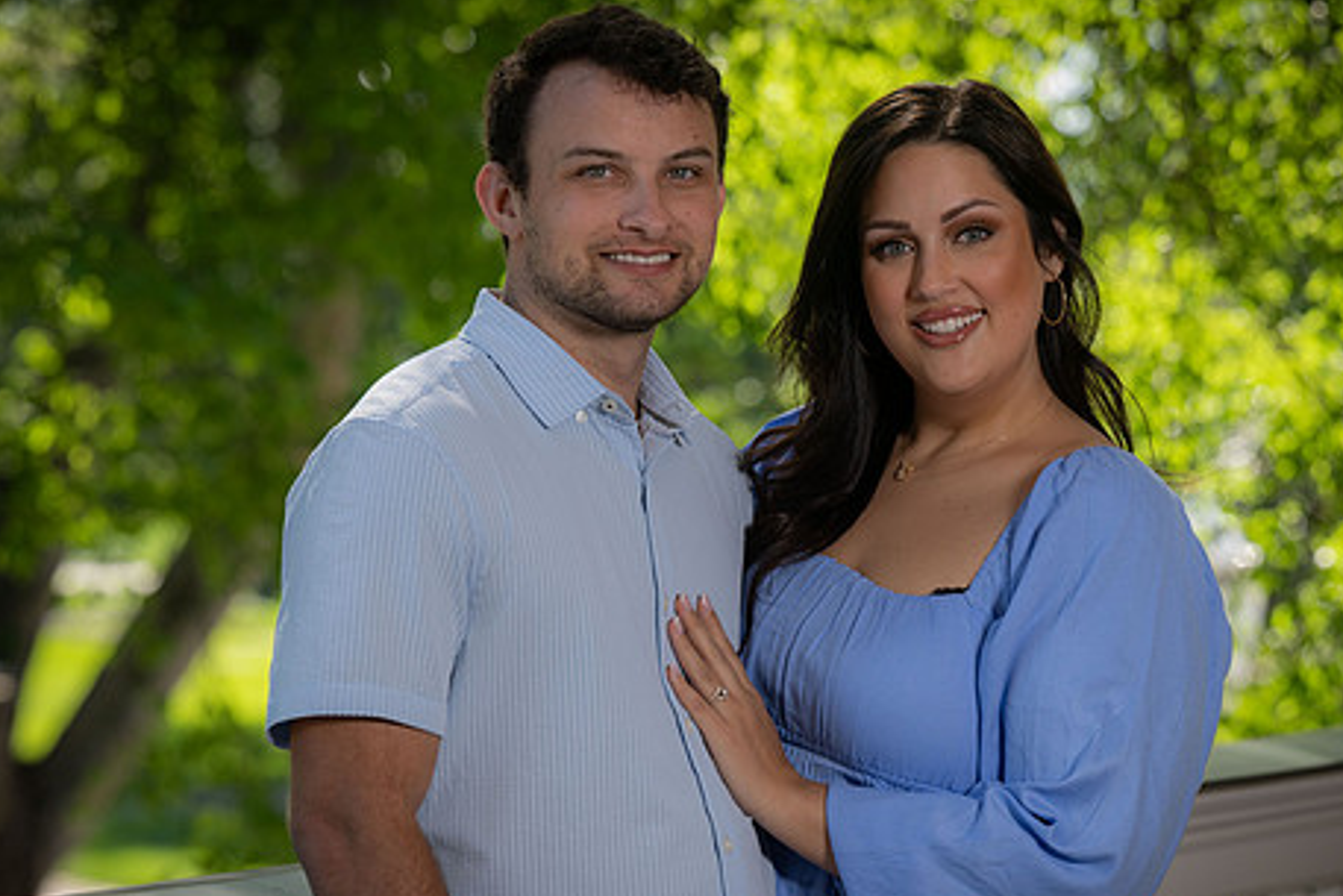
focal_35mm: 146
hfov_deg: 14.1
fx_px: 5448
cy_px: 521
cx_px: 711
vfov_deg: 9.4
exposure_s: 1/160
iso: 100
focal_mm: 115
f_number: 4.5
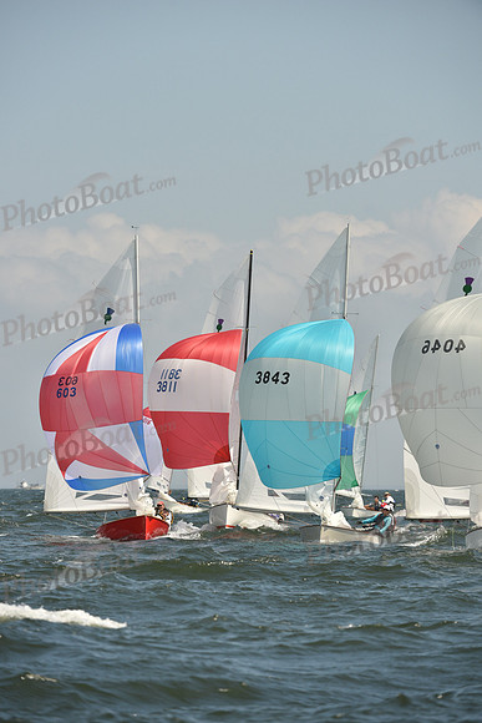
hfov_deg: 4.9
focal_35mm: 280
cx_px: 241
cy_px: 362
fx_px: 5620
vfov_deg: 7.4
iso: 250
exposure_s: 1/1250
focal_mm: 280
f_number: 7.1
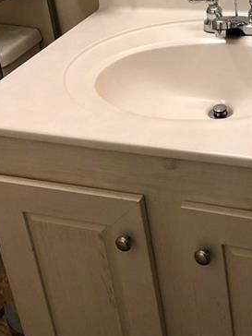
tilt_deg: -22.0
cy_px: 9
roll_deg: +5.1
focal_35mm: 59
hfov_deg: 24.1
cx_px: 225
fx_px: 573
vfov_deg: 30.6
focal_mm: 3.99
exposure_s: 1/30
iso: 32
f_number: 1.8
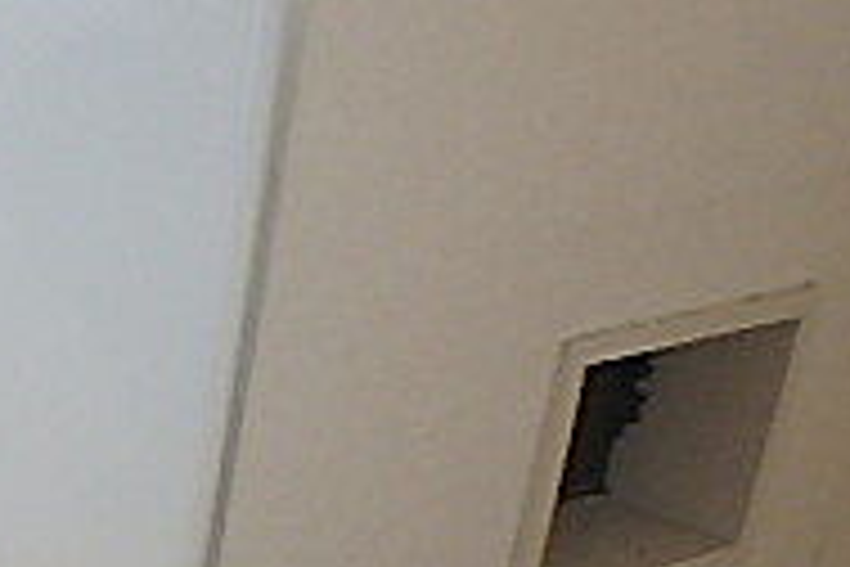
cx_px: -490
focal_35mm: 74
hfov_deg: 21.8
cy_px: 536
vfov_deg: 18.1
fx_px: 1747
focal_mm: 3.7
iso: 200
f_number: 3.5
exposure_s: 1/30
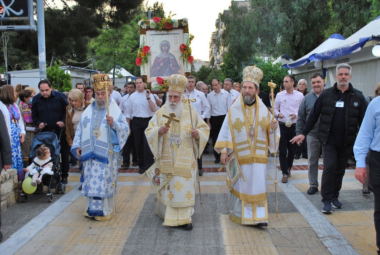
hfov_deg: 53.0
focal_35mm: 36
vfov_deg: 37.0
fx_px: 381
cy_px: 128
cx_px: 190
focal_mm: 24
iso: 200
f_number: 5
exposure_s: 1/100
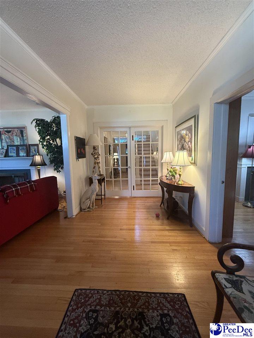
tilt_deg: -4.6
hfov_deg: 85.7
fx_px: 137
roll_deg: +0.5
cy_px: 169
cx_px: 127
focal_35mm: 14
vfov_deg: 102.1
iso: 320
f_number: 2.2
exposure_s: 1/60
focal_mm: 2.22
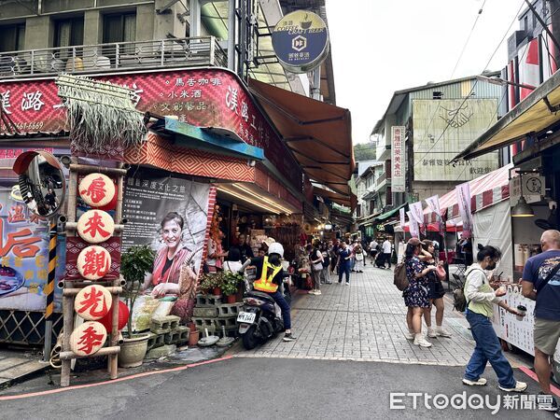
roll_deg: -1.7
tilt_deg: +4.4
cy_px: 210
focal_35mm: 24
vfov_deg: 56.8
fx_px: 388
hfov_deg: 71.6
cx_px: 280
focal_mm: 6.86
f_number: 1.78
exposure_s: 1/393
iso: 80
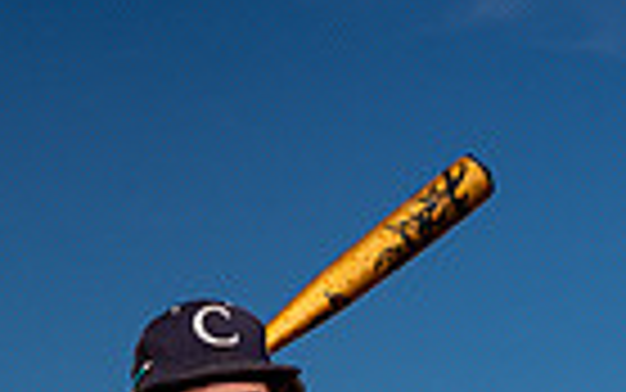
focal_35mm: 142
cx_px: 239
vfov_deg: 8.3
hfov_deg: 14.7
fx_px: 2424
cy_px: 996
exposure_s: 1/250
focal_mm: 43
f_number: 8
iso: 100
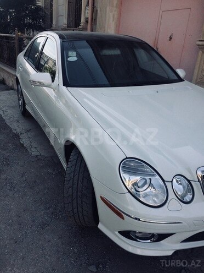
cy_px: 136
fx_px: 228
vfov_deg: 61.7
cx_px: 102
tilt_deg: -21.4
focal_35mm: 29
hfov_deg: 48.2
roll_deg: -6.2
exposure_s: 1/507
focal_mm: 4.15
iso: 32
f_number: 2.2
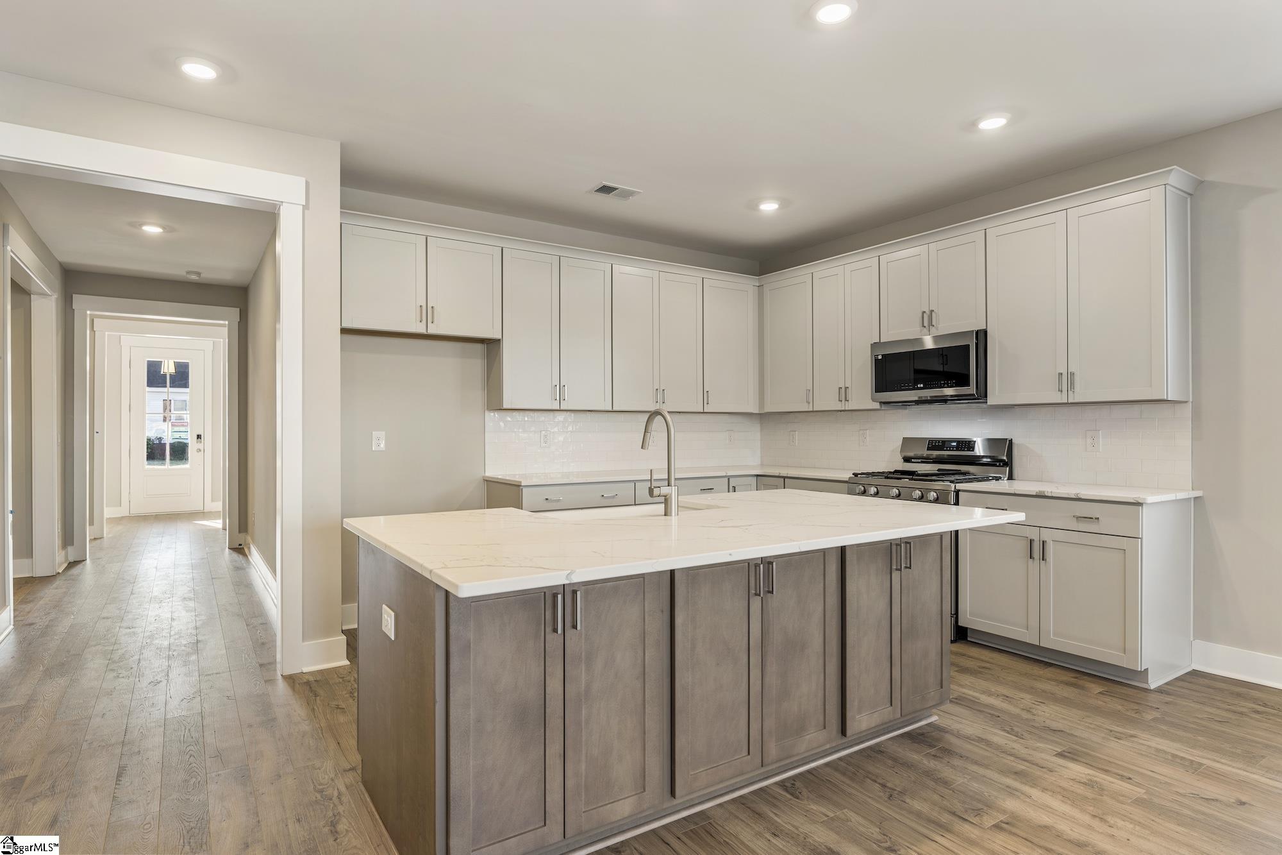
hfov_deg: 86.0
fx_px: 687
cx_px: 641
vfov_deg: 63.7
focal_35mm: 19
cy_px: 428
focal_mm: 19.3
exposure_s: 1/3
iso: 400
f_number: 6.3
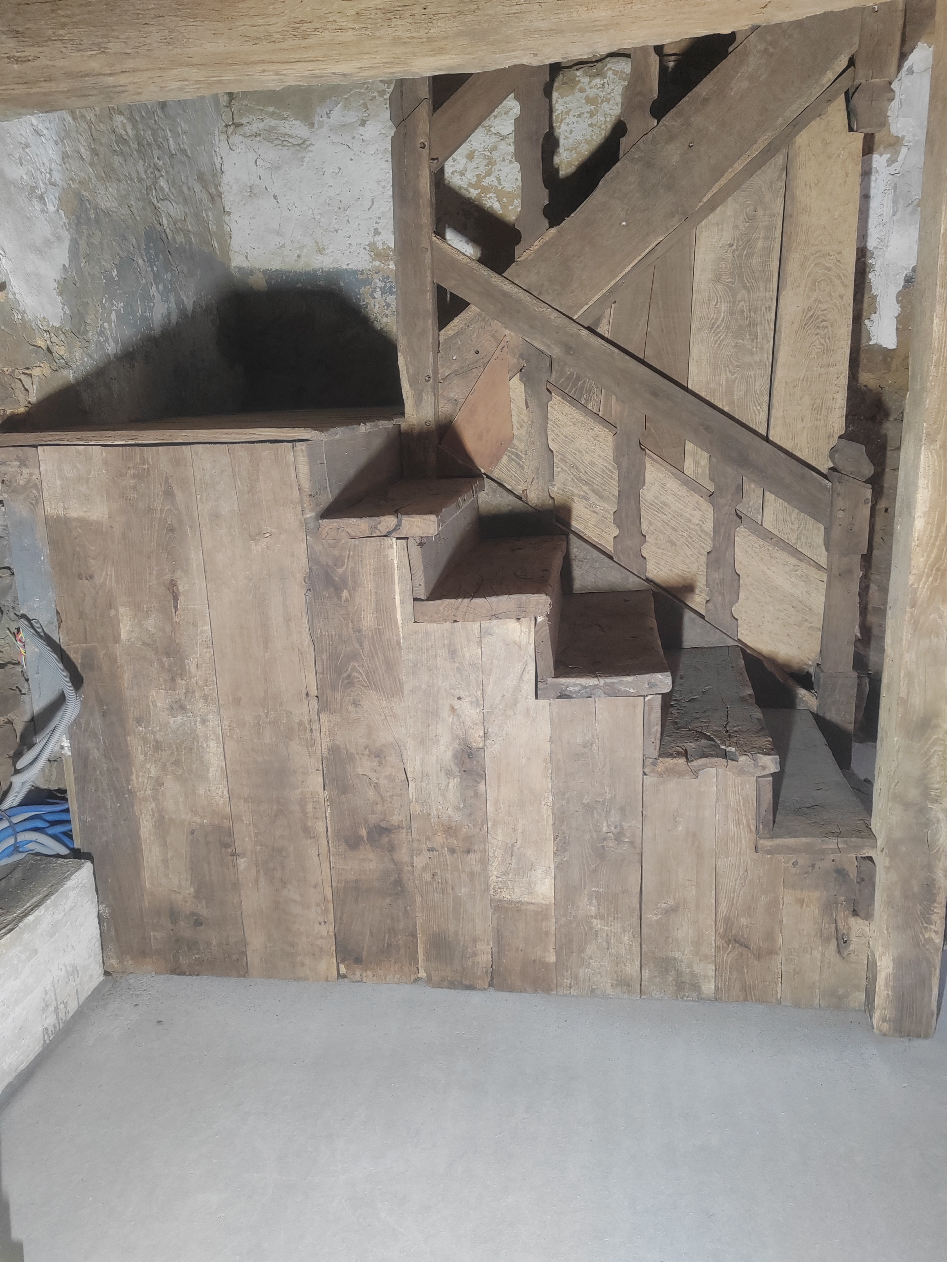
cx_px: 474
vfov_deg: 65.3
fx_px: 985
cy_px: 631
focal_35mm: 27
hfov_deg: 51.4
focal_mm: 5.52
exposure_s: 1/50
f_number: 1.9
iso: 2000
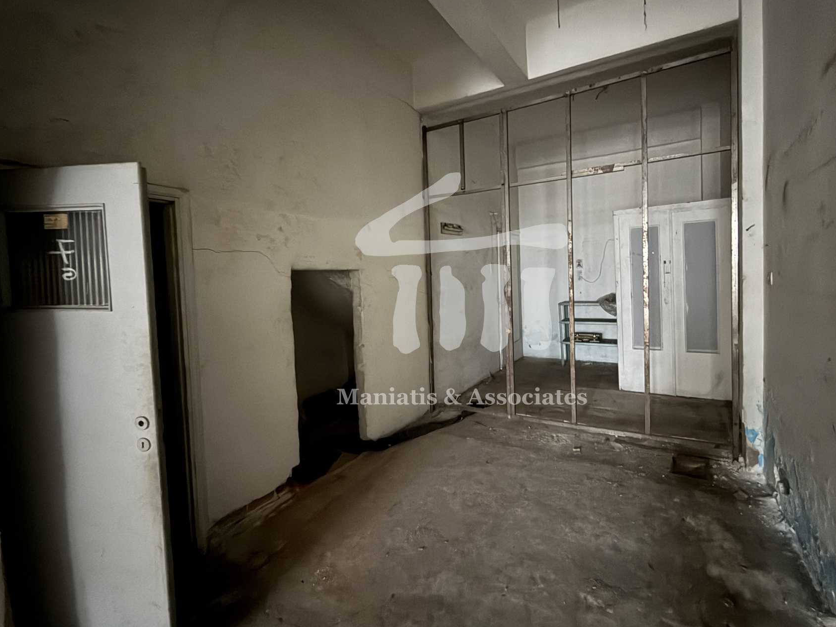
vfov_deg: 78.0
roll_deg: +0.6
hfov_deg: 94.2
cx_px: 461
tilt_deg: -2.7
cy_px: 289
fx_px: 386
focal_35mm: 16
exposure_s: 1/8
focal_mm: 2.22
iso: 1250
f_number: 2.2
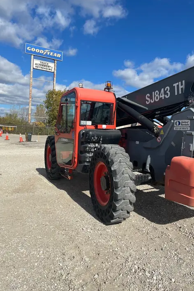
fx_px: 226
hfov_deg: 46.3
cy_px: 142
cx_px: 110
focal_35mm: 28
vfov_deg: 65.5
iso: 32
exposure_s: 1/4831
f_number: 1.6
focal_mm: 4.2
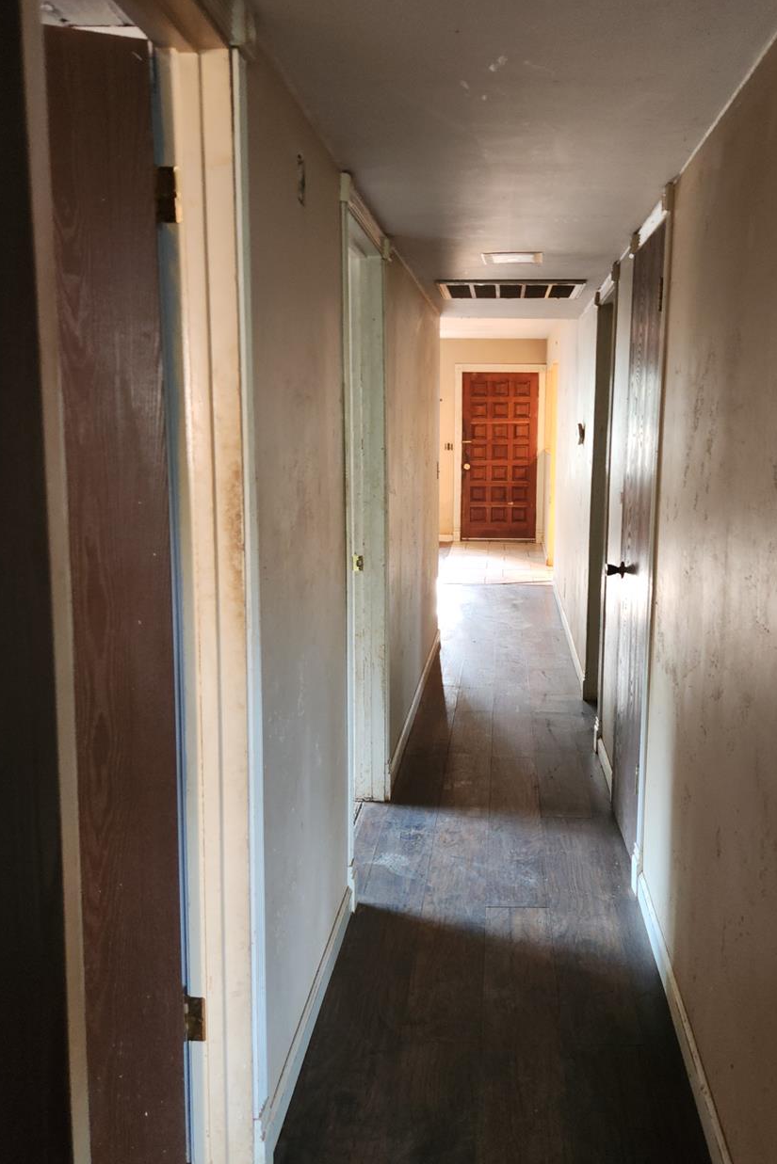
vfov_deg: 63.6
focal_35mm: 29
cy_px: 552
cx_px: 472
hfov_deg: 44.7
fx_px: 939
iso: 500
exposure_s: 1/30
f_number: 1.8
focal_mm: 5.4
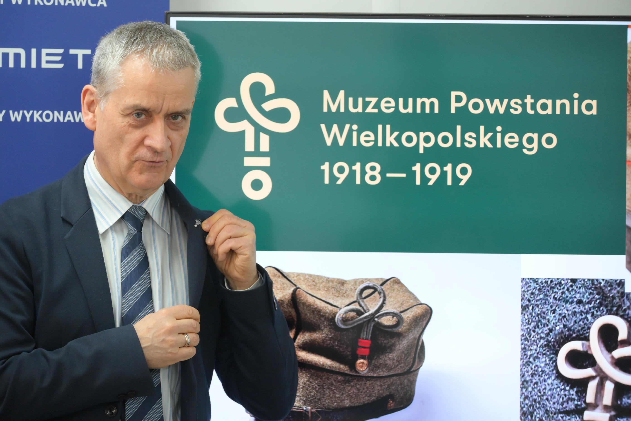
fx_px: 3286
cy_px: 210
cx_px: 316
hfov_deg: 11.0
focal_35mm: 188
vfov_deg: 7.3
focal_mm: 125
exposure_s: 1/60
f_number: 5.3
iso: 1800
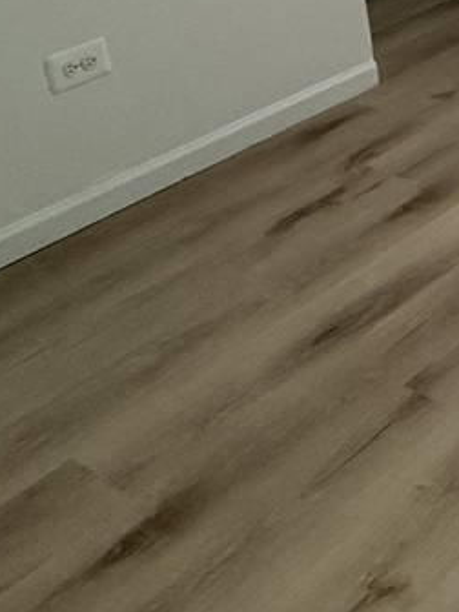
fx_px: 1061
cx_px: 767
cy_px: -149
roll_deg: +3.5
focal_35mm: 60
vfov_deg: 27.7
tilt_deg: -11.9
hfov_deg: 19.7
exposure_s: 1/99
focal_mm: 2.22
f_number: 2.2
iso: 320
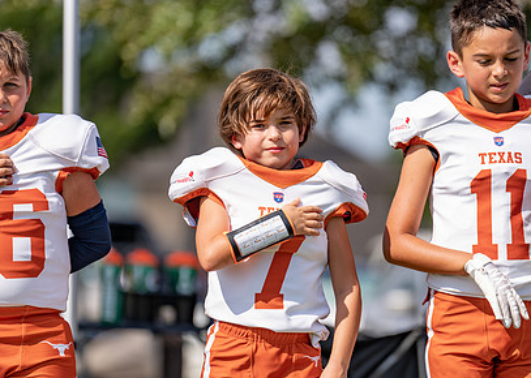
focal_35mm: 299
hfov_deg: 6.7
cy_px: 205
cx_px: 287
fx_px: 4505
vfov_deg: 4.8
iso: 100
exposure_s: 1/1600
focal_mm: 200
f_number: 2.8
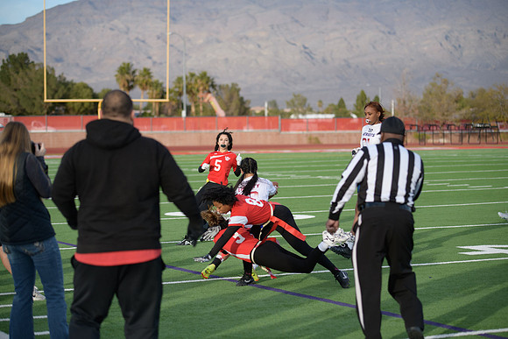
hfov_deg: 20.0
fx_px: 1440
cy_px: 170
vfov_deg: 13.4
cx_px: 254
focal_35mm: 102
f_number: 2.8
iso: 640
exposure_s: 1/4000
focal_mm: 102
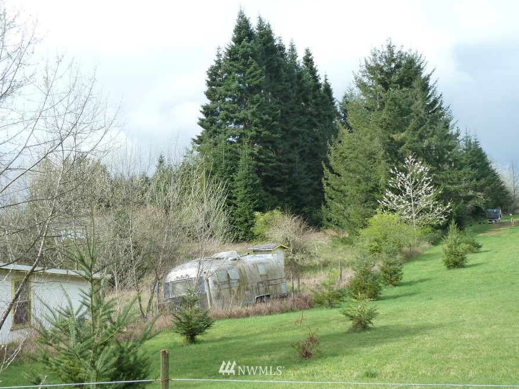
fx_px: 645
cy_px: 164
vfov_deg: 33.5
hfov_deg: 43.8
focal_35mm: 43
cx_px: 252
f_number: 4
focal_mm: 6.1
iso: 125
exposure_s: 1/320
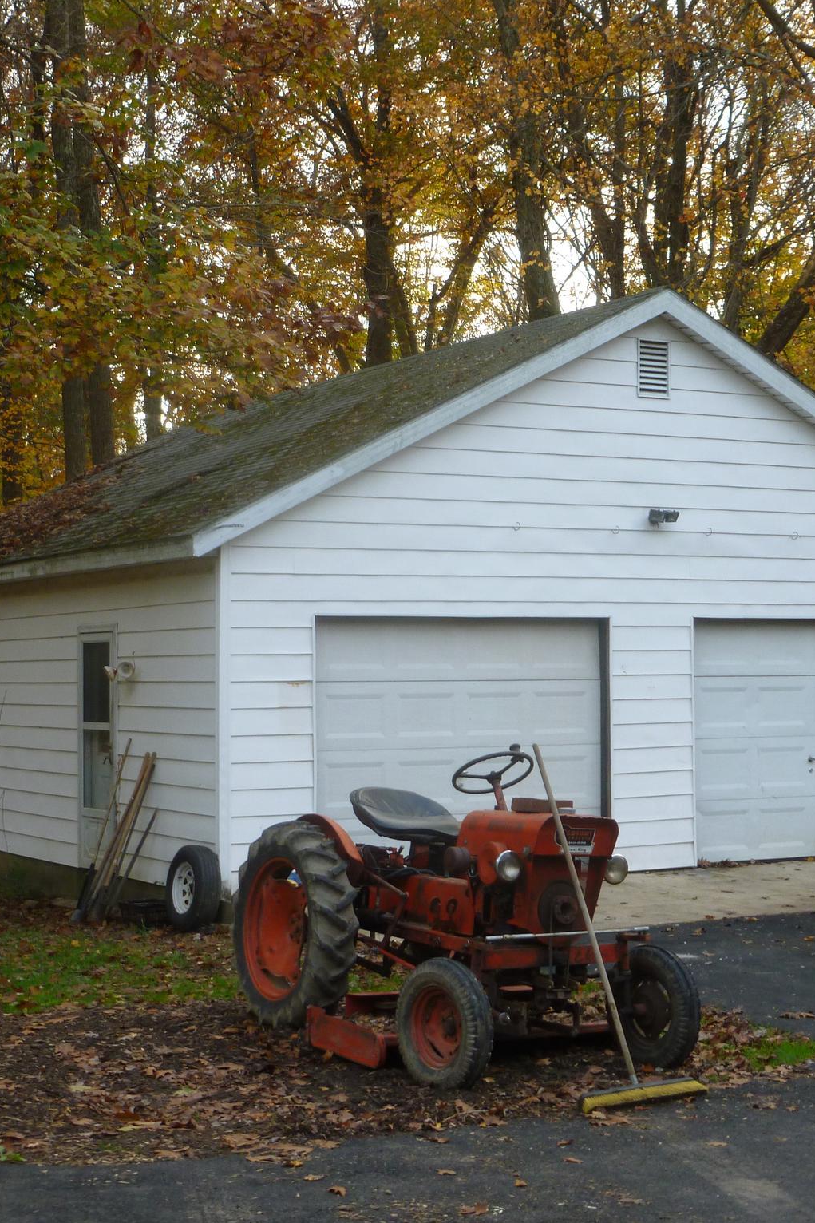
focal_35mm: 57
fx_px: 1936
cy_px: 612
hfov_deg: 23.8
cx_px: 416
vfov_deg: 35.1
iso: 125
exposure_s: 1/60
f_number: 3.7
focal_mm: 7.4
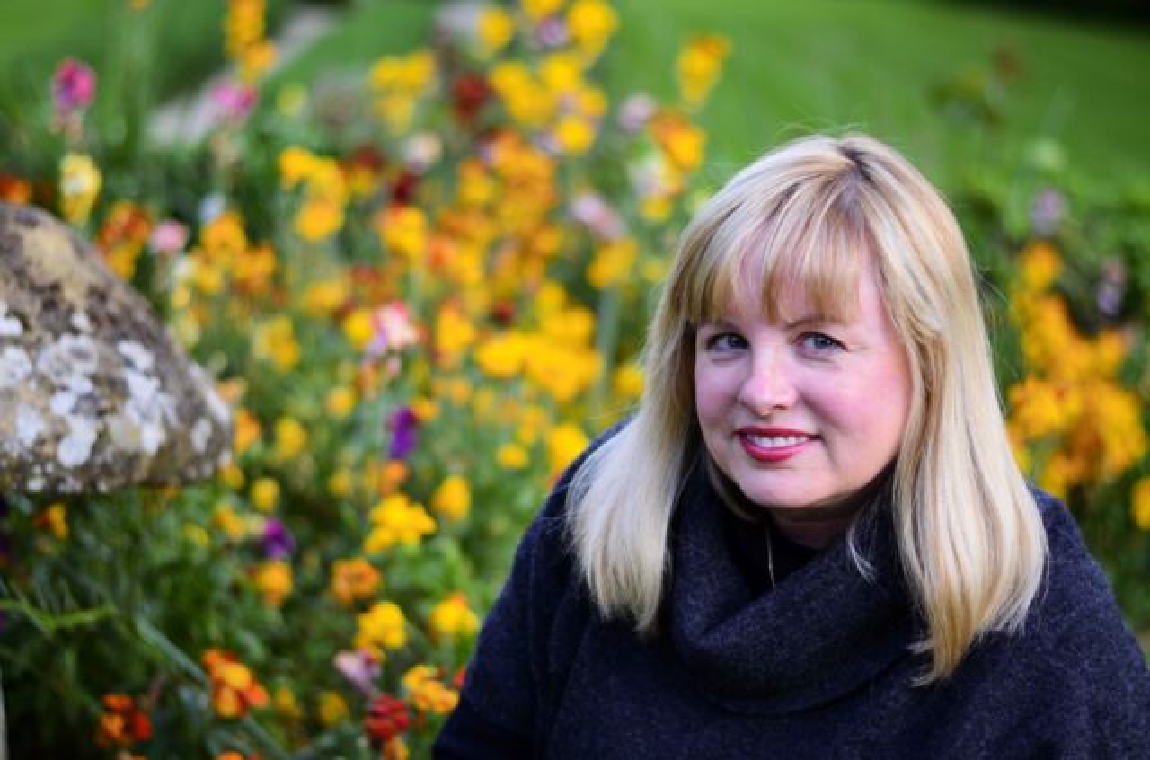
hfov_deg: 27.1
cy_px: 380
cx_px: 575
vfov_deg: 18.1
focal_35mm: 75
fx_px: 2389
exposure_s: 1/800
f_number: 1.8
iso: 200
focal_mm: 50
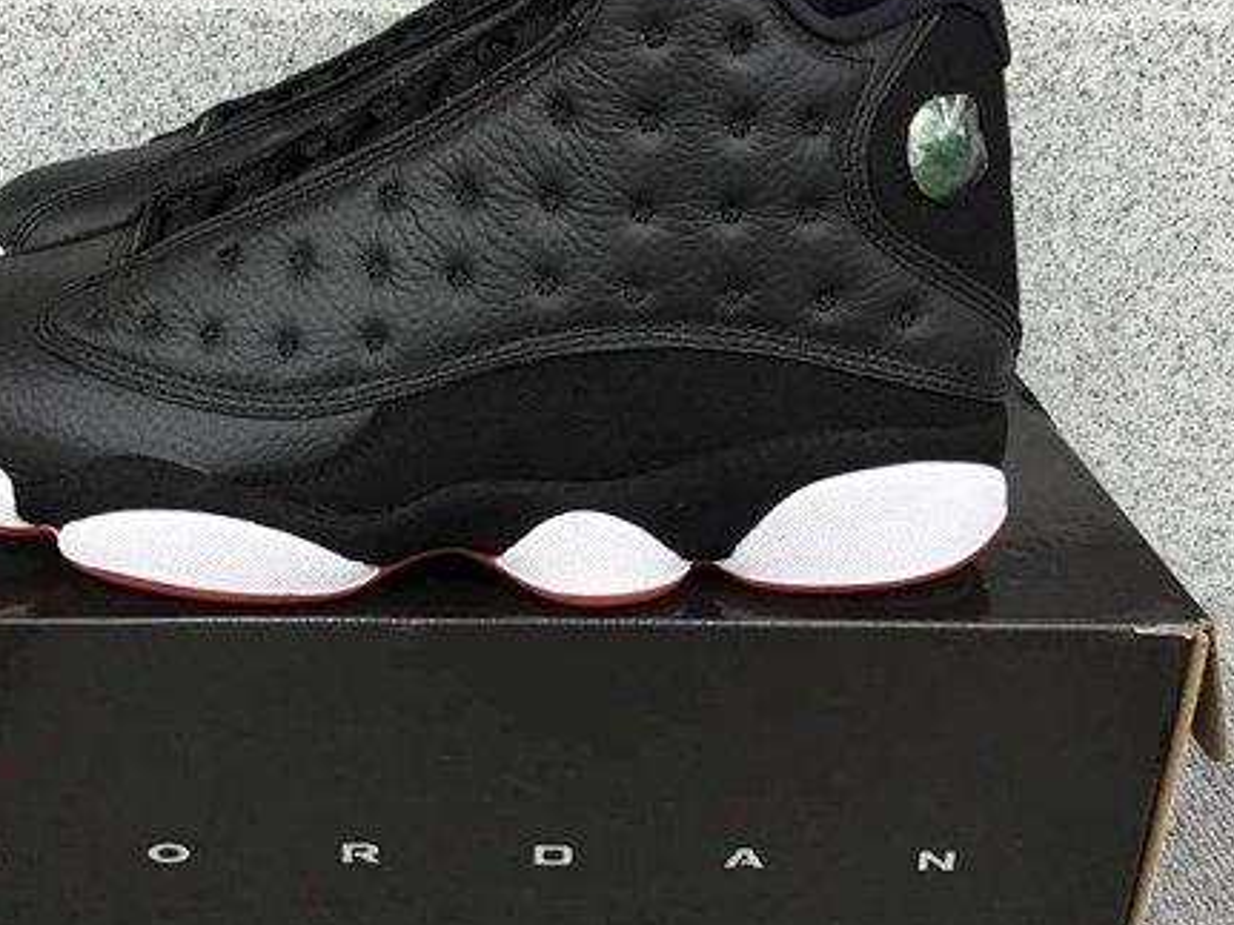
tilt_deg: -21.8
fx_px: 1639
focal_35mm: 46
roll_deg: -0.1
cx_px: 427
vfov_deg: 31.4
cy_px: 367
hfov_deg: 40.8
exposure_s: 1/182
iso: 25
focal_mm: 3.3
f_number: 2.4
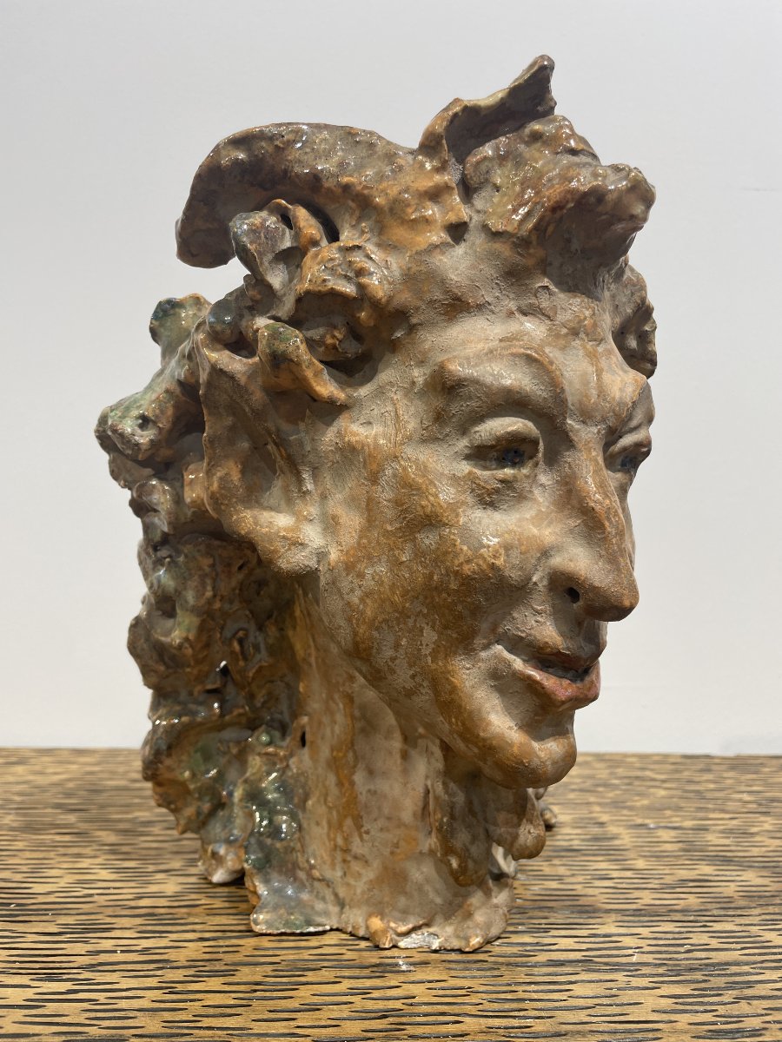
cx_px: 391
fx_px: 783
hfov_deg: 53.1
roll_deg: +0.0
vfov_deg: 67.3
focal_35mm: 26
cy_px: 521
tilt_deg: -0.3
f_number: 1.6
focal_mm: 4.2
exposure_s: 1/100
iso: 64
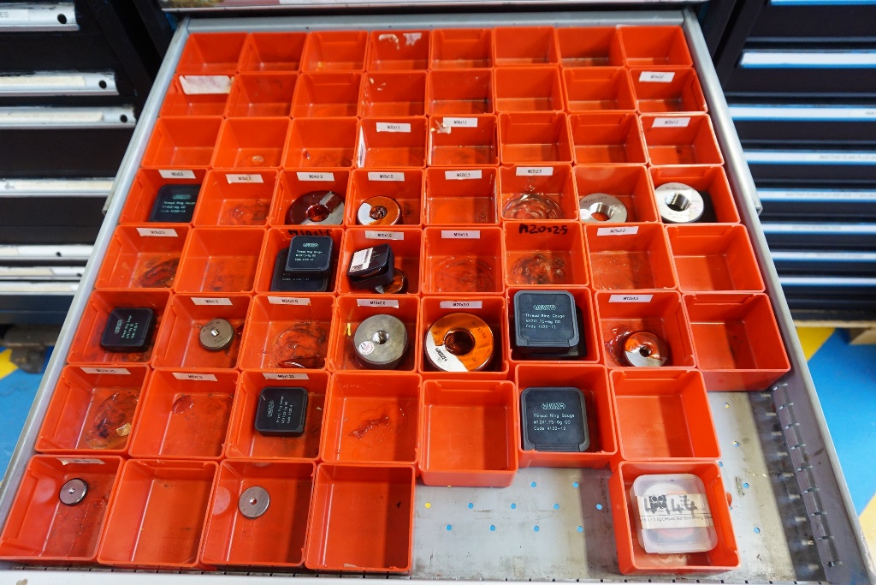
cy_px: 292
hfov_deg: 73.7
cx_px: 438
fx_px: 584
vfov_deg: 53.1
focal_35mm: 24
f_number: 4
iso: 1250
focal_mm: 16
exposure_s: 1/60
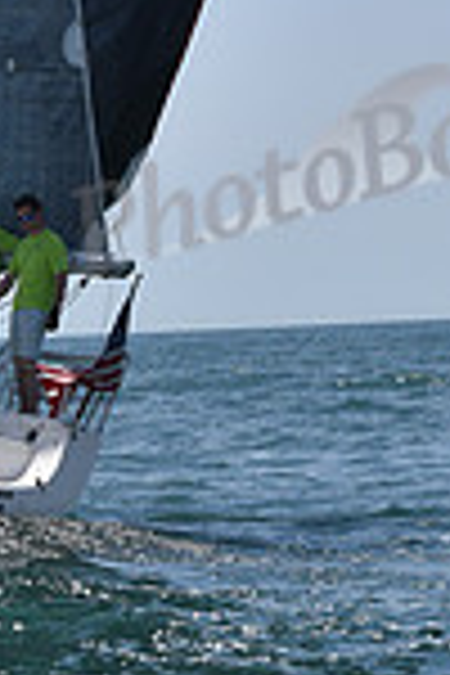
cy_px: -468
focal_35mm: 270
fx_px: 5062
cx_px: -160
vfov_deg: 7.4
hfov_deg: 5.1
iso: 400
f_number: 9
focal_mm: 70
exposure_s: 1/800
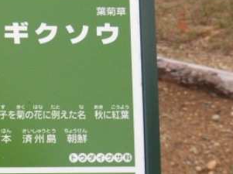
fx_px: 612
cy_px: 89
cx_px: -9
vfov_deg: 16.2
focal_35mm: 91
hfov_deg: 20.7
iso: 100
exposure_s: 1/100
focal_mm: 6.77
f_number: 3.7
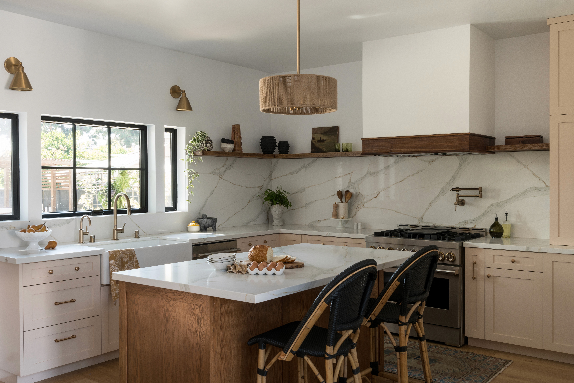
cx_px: 287
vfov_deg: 37.9
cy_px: 192
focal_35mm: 35
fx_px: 558
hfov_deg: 54.4
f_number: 11
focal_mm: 35
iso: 200
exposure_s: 1/2.5
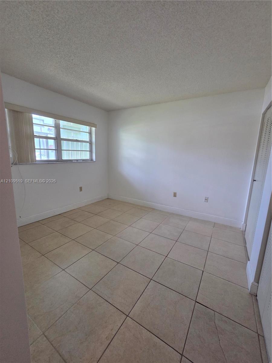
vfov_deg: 106.2
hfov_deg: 89.9
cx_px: 136
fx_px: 136
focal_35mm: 13
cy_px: 182
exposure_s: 1/60
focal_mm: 2.2
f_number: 2.2
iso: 250
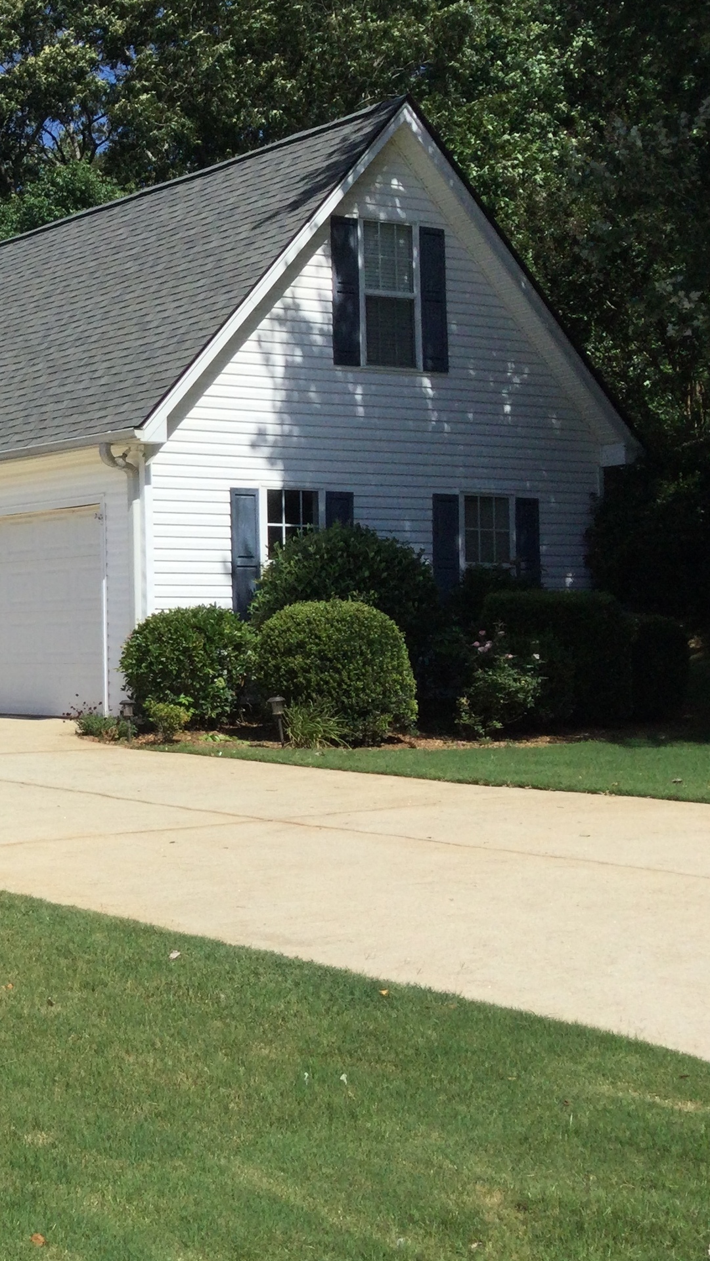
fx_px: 1807
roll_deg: +0.7
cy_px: 562
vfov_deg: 38.4
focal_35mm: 54
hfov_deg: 20.5
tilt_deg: +2.4
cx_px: -189
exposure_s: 1/1988
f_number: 2.4
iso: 25
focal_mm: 3.3
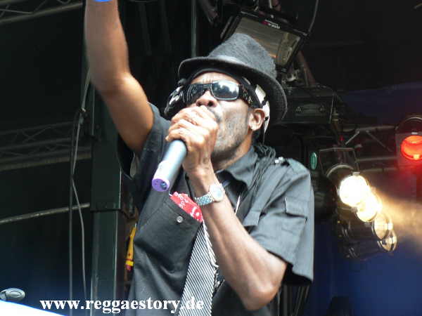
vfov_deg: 13.3
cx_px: 211
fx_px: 1353
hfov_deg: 17.7
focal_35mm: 111
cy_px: 158
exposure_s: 1/30
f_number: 3.2
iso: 100
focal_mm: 19
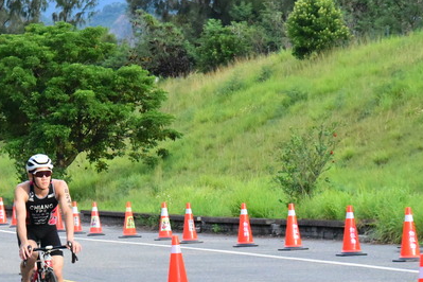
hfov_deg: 7.8
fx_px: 3102
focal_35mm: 264
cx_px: 76
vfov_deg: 5.2
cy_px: 195
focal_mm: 135
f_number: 11
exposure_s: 1/2000
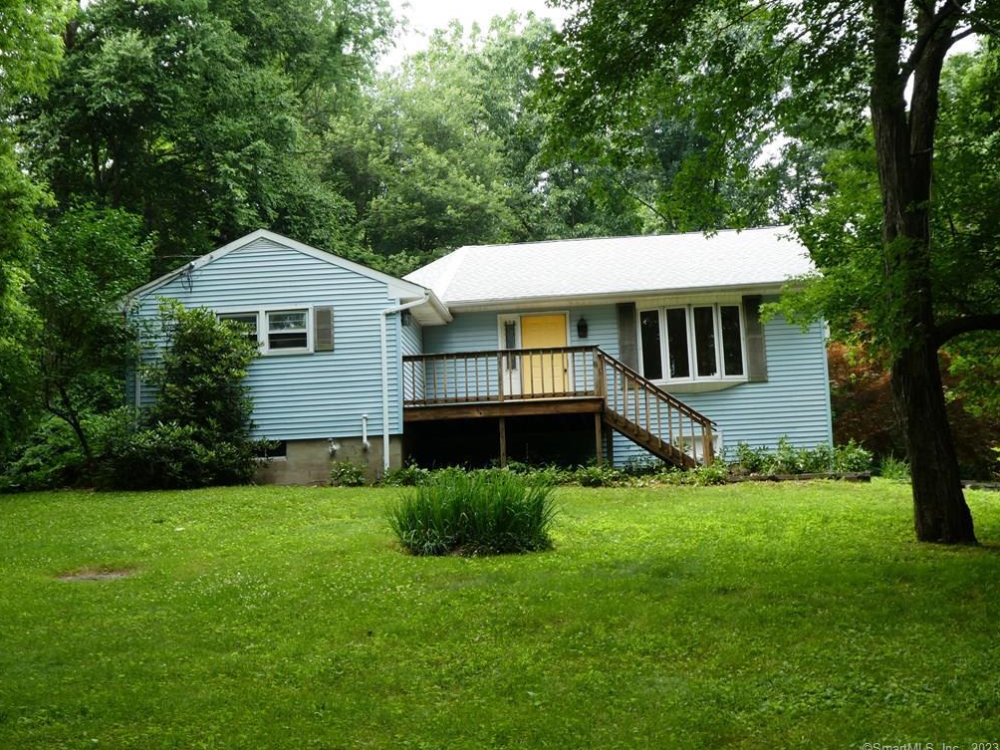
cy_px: 375
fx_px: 1473
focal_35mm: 51
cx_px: 496
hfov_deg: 37.5
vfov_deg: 28.6
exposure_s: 1/100
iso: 80
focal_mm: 9
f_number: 4.1
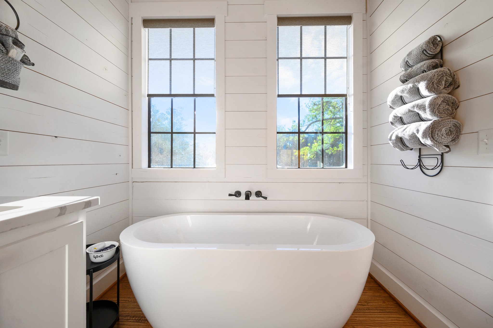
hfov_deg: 104.3
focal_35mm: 14
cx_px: 246
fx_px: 192
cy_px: 164
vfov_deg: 81.1
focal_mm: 14
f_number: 6.3
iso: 500
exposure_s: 1/160
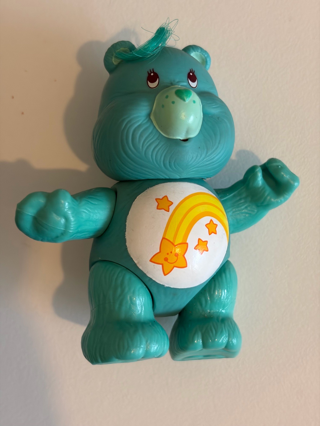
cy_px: 213
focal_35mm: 52
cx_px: 160
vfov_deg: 36.8
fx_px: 641
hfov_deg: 28.0
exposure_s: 1/33
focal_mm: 5.96
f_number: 1.6
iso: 125
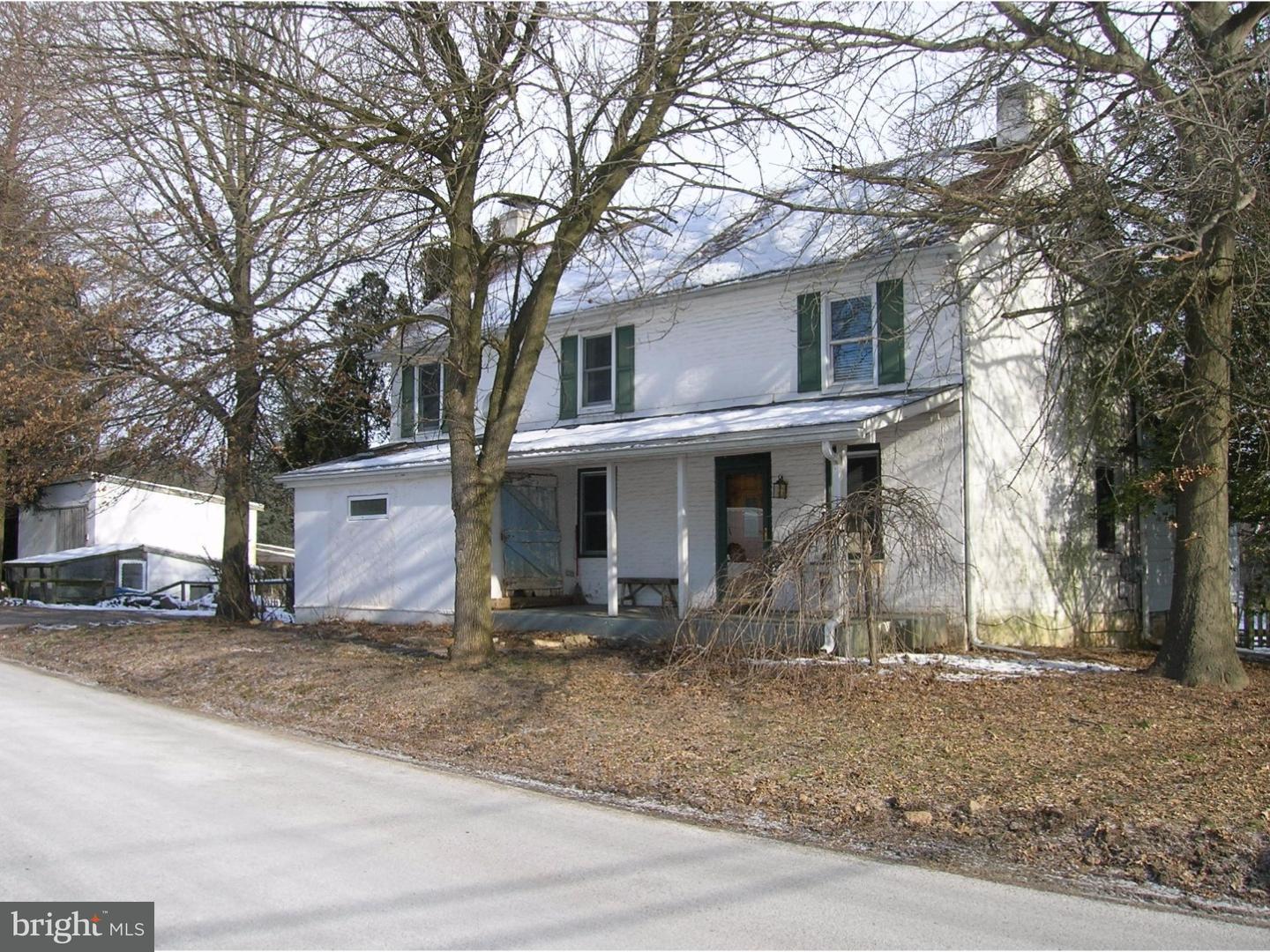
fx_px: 1247
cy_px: 476
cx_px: 635
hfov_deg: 54.0
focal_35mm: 34
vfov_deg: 41.8
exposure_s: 1/260
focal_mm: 5.7
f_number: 4.9
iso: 50
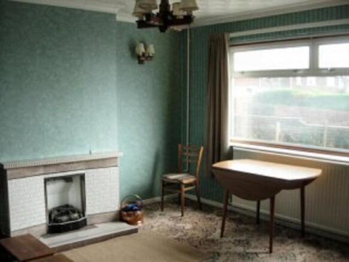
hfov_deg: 49.0
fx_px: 383
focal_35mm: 38
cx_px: 174
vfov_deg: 37.7
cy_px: 131
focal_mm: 7.8
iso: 84
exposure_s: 1/32
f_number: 2.8
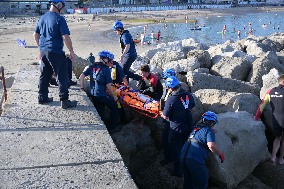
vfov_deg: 35.5
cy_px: 94
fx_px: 296
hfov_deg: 51.3
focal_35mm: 38
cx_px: 142
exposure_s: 1/800
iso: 200
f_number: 3.8
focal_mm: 25
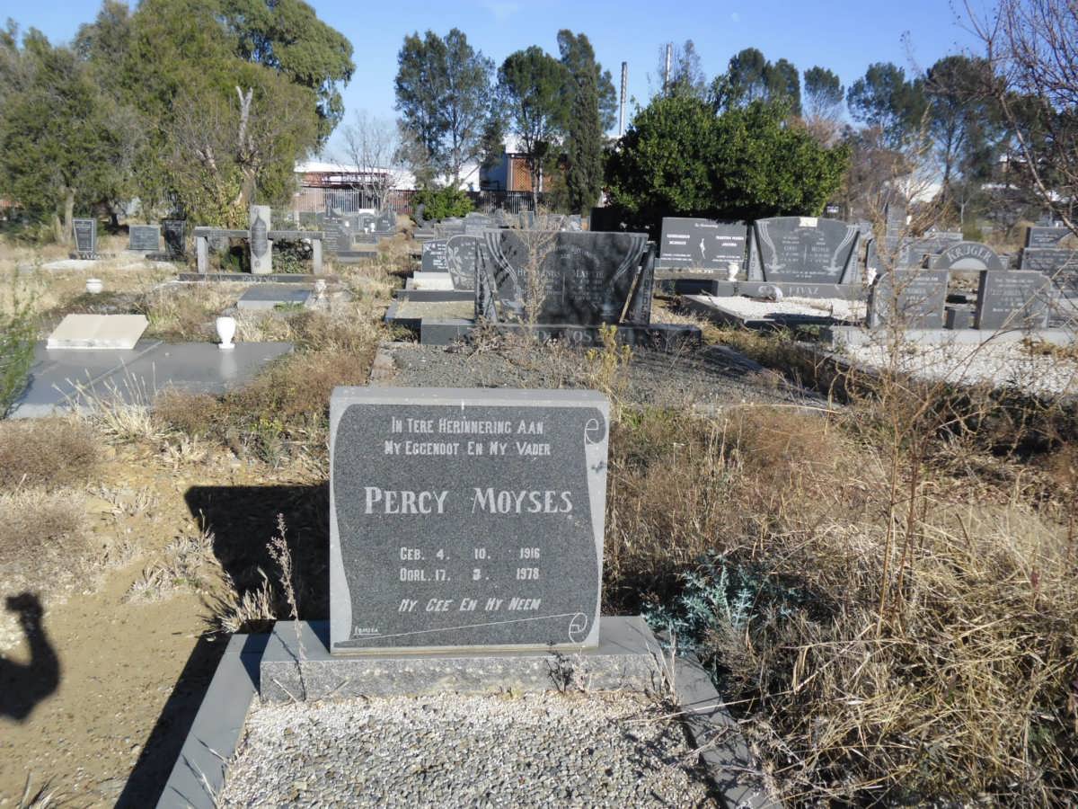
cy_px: 404
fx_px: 841
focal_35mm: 27
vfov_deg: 51.4
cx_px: 539
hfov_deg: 65.3
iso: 80
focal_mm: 4.9
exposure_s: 1/980
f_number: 3.5
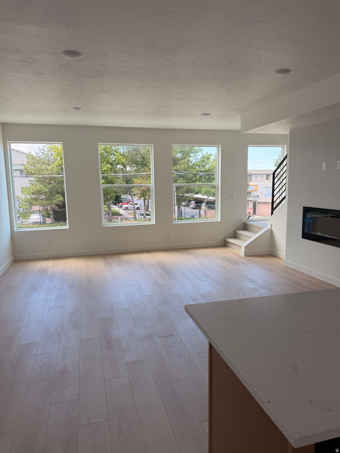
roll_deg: -0.3
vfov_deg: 71.6
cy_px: 226
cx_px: 170
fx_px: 314
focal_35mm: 24
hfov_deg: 56.8
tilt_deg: -8.5
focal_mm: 6.76
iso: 80
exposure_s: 1/323
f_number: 1.78
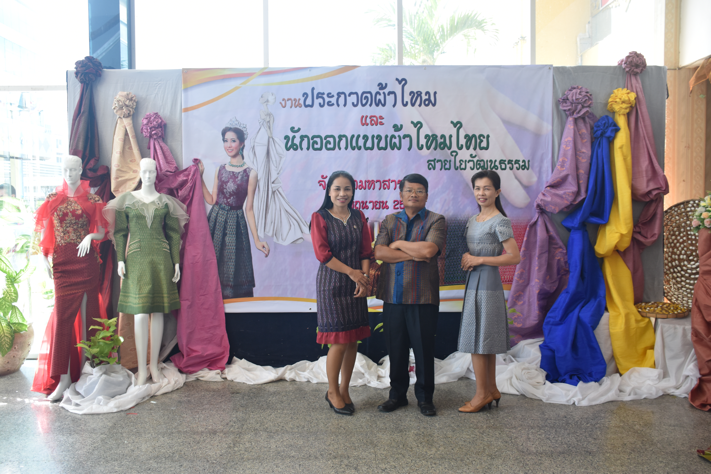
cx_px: 356
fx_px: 592
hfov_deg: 61.9
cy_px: 237
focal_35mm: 30
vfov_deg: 43.6
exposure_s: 1/60
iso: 450
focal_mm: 20
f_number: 4
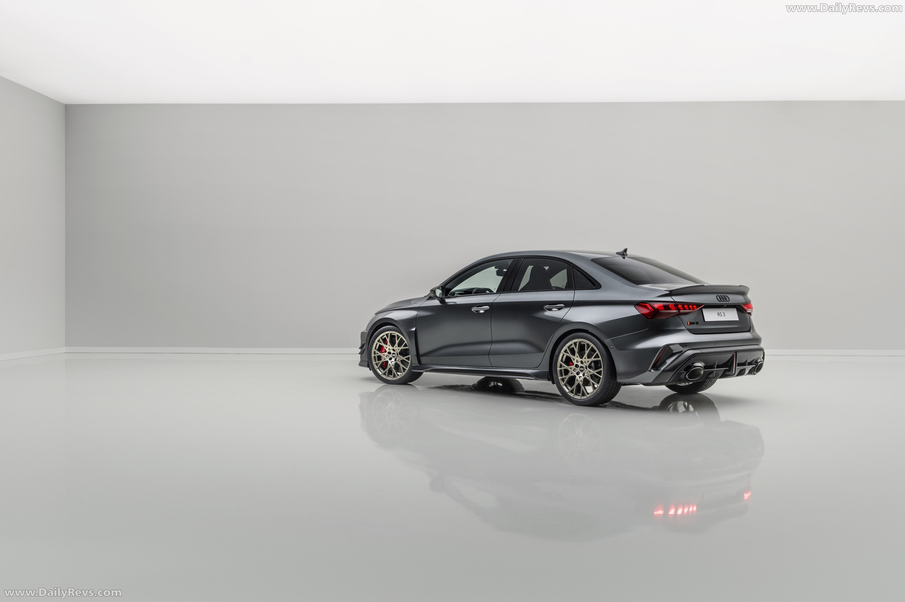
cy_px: 301
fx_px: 930
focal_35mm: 37
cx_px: 452
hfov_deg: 51.9
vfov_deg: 35.9
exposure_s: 1/2
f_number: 11
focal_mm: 37
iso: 125
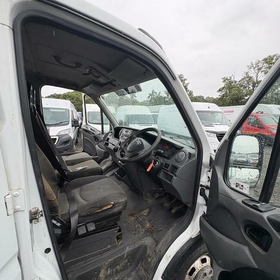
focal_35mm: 17
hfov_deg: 84.0
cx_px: 137
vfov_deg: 83.7
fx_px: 156
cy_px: 155
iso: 125
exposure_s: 1/134
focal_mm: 2.22
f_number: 2.2
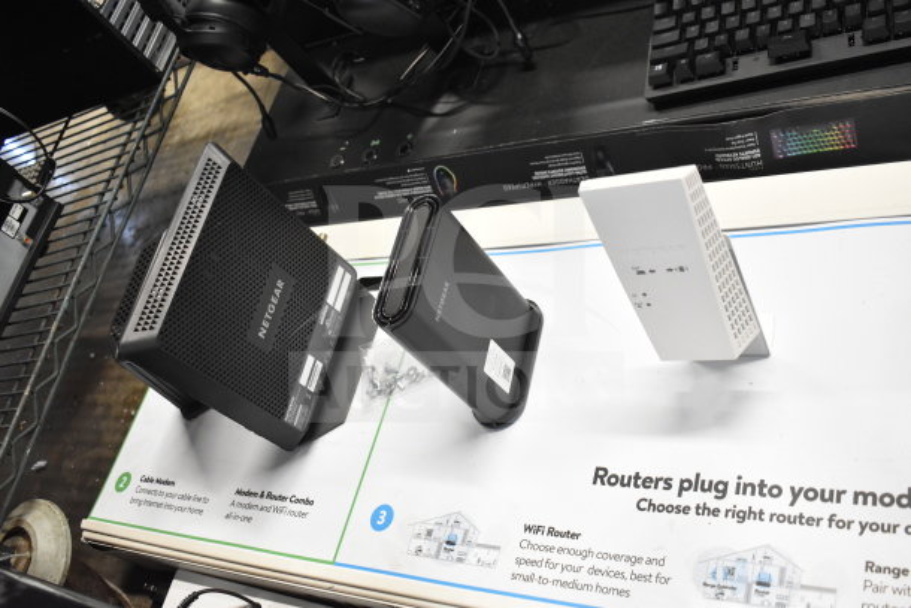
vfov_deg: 38.4
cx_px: 456
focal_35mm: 34
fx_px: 873
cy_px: 304
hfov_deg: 55.1
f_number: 3.8
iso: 2500
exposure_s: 1/40
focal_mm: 23
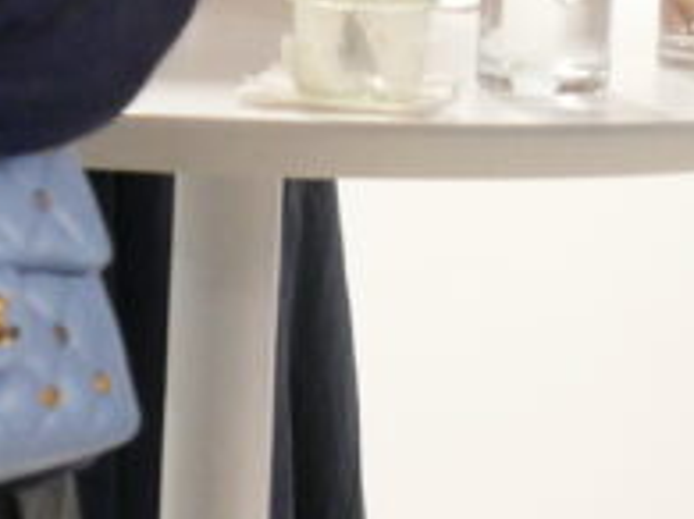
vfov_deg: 4.5
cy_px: -526
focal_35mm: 326
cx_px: 566
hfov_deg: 6.1
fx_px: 6532
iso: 2000
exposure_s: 1/80
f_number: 2.8
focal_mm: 31
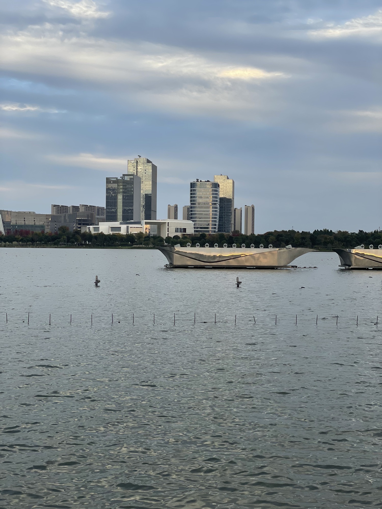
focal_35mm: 52
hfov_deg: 28.0
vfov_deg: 36.8
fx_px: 765
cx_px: 191
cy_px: 254
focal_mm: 6
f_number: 2
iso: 25
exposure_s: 1/241
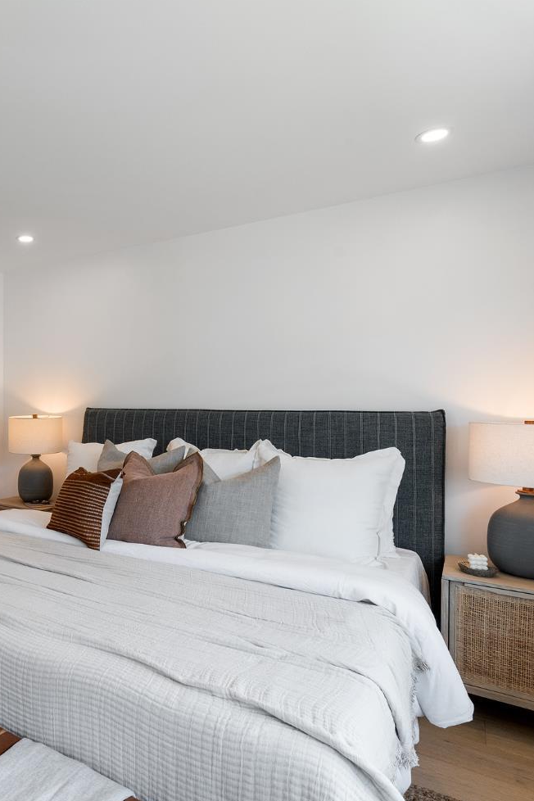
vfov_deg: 76.1
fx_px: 512
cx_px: 27
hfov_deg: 47.8
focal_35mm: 23
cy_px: 403
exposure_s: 1/50
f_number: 9
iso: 400
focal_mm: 15
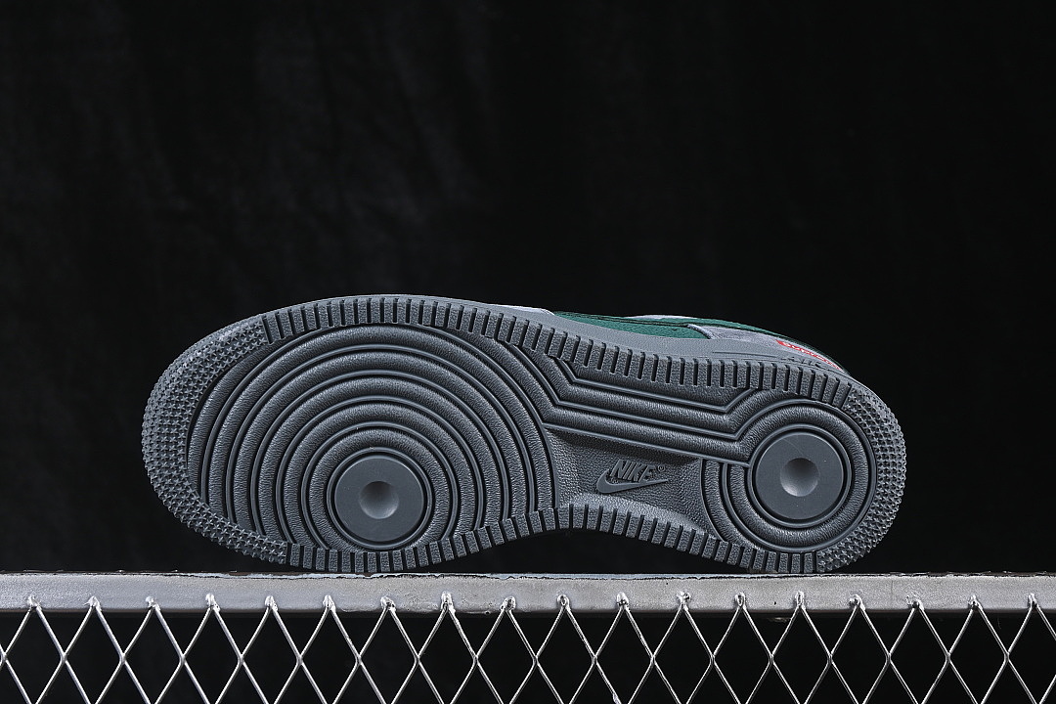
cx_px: 528
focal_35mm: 75
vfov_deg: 18.2
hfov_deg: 27.0
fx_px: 2200
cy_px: 352
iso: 160
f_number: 6.3
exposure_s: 1/60
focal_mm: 50
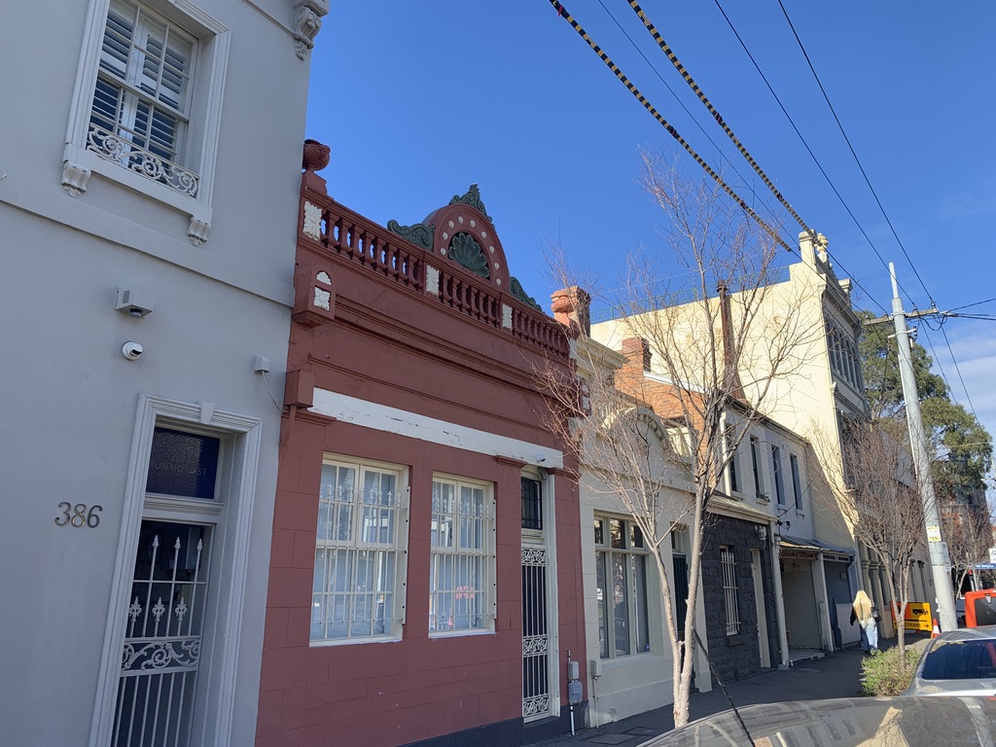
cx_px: 498
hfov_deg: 67.3
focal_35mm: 26
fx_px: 748
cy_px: 374
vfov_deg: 53.1
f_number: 1.8
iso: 25
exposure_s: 1/919
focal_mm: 4.25
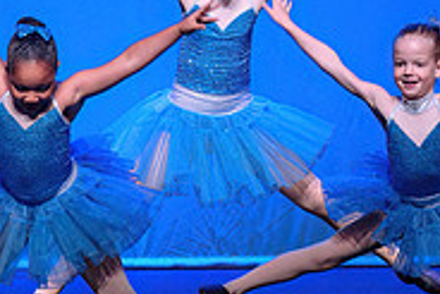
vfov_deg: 3.2
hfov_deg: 4.8
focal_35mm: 433
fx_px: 5296
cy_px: 130
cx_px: 118
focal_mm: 125
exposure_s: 1/400
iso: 1600
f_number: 2.8
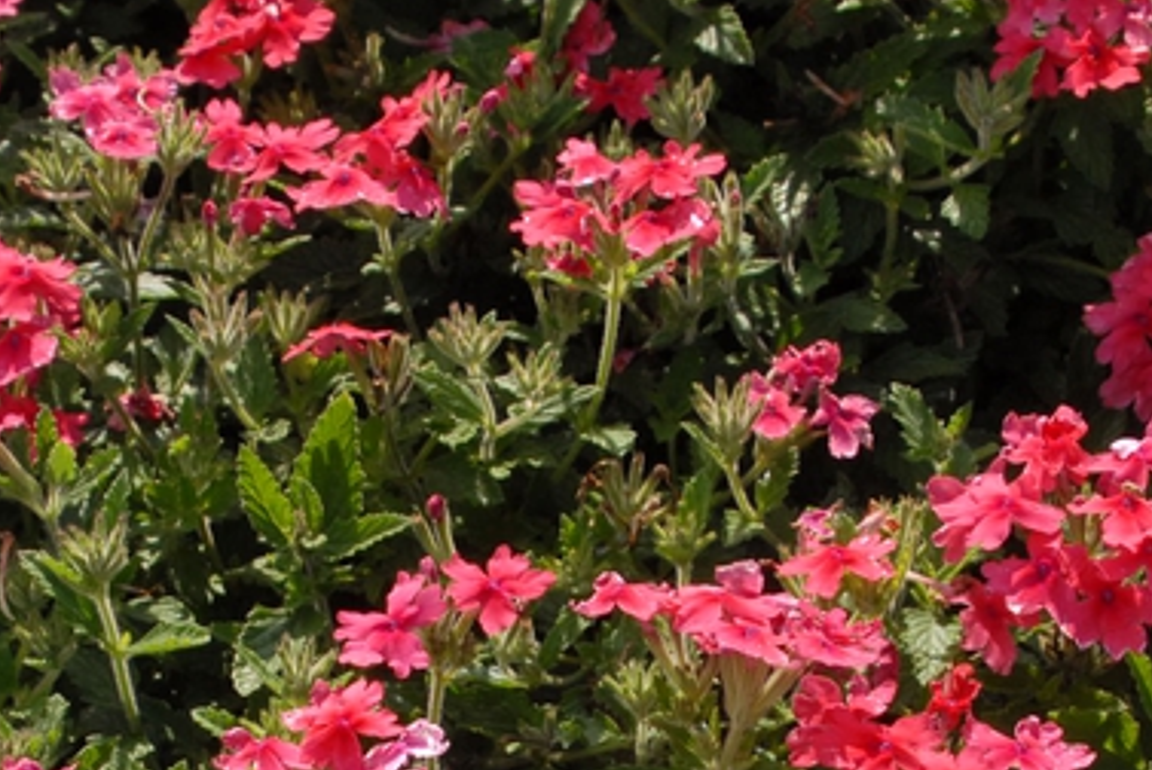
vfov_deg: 11.9
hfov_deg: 17.9
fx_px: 3651
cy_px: 830
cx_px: 513
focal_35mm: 114
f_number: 9
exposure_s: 1/320
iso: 400
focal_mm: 28
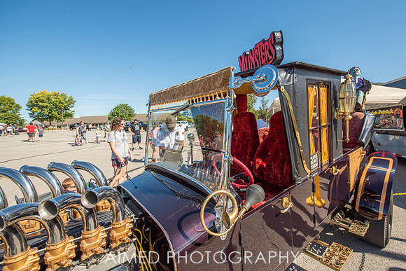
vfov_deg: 76.6
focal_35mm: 15
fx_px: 171
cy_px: 126
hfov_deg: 99.5
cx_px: 219
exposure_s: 1/1000
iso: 100
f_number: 5.6
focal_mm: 14
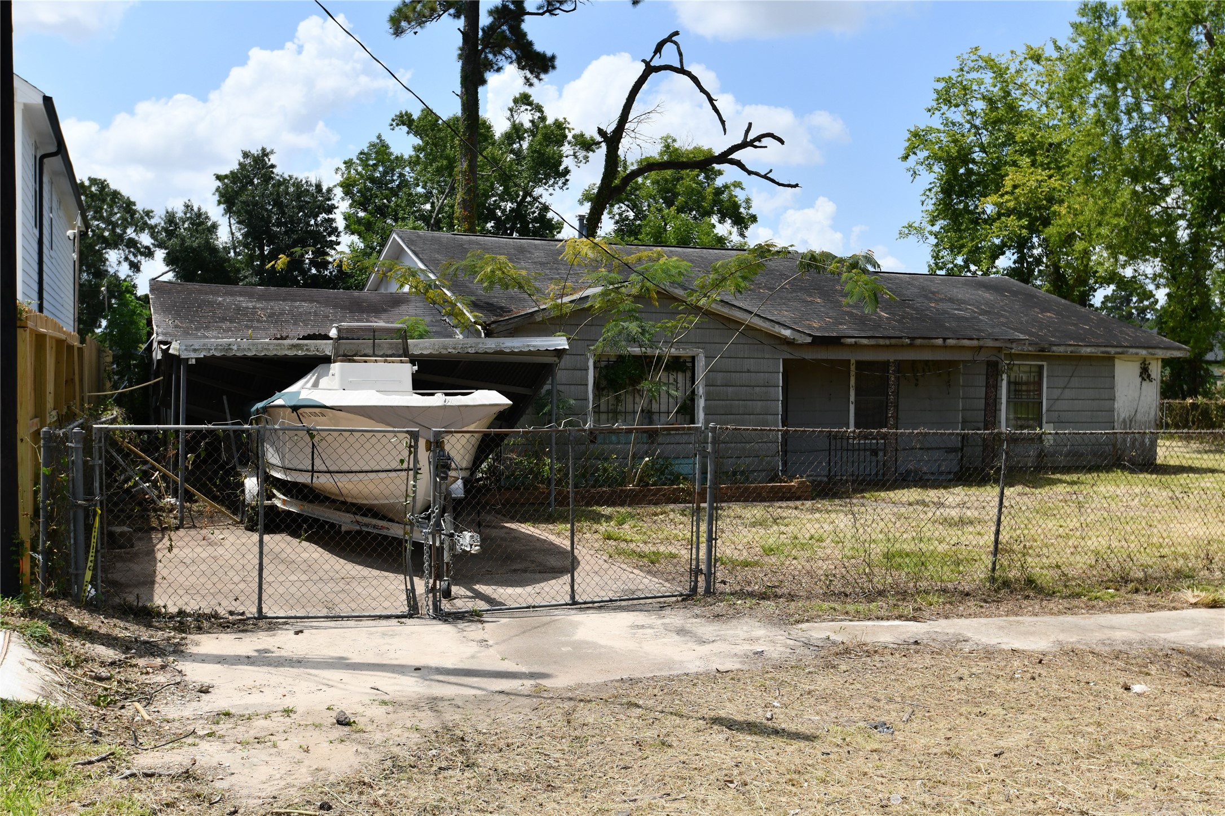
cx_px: 612
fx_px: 1259
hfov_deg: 51.9
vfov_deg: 35.9
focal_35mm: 37
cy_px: 408
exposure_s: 1/2000
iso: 400
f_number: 6.3
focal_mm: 31
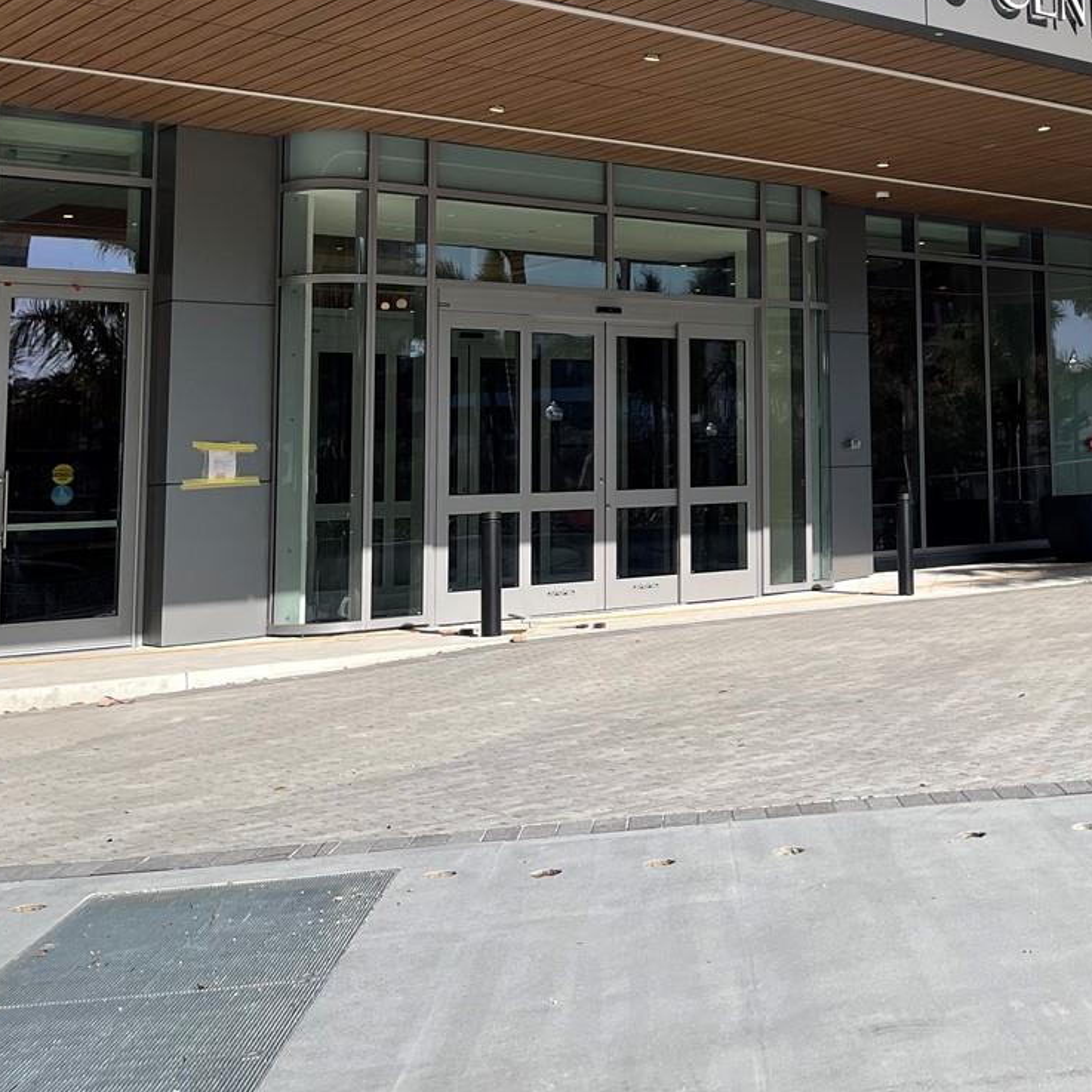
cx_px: 1098
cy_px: 227
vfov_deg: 34.3
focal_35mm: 48
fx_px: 1713
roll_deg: +2.5
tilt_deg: +8.2
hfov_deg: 32.5
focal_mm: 5.1
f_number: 1.6
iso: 32
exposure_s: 1/4348
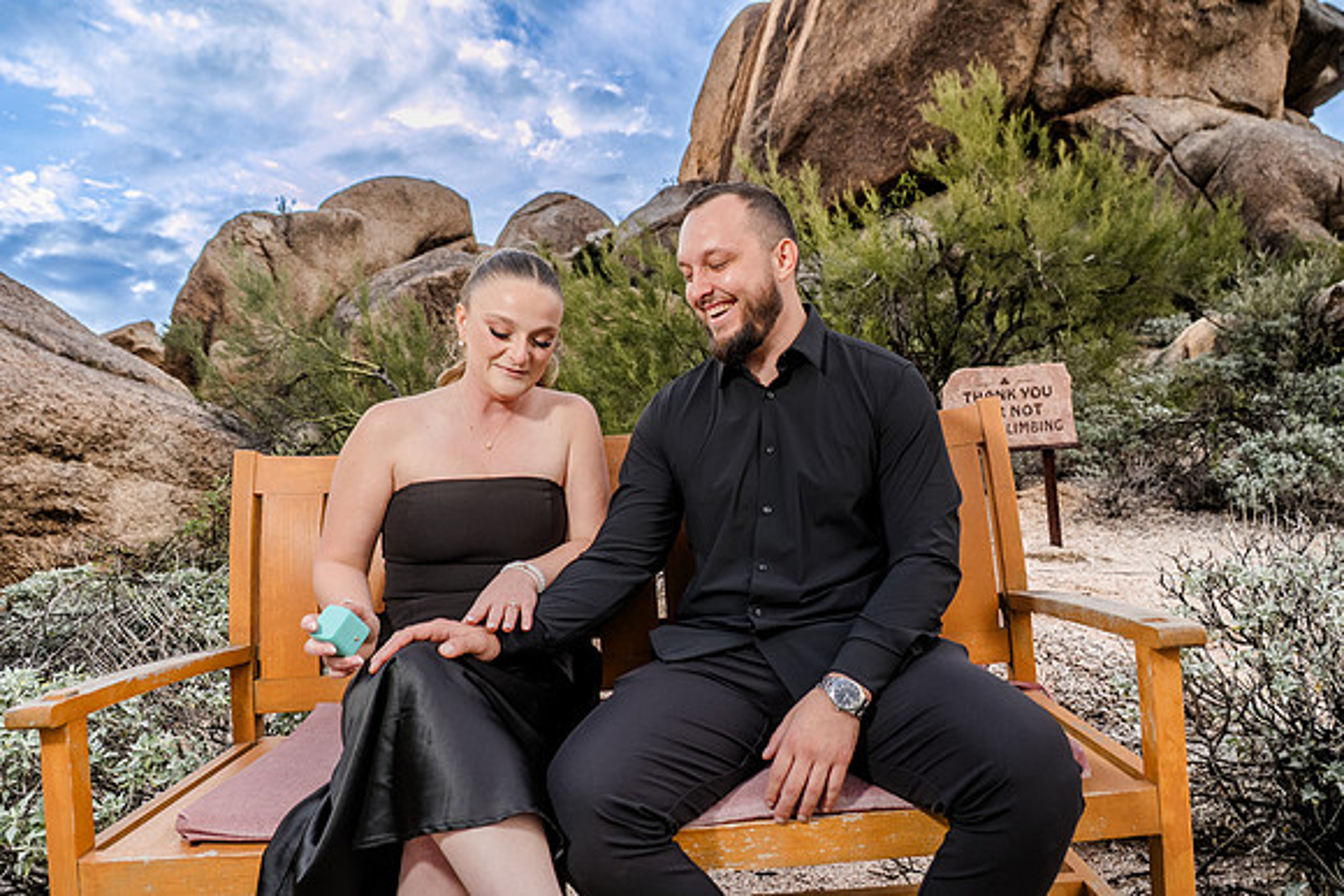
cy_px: 448
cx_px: 672
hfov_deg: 73.7
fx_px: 896
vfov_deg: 53.2
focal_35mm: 24
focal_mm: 24
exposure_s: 1/250
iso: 200
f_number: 5.6
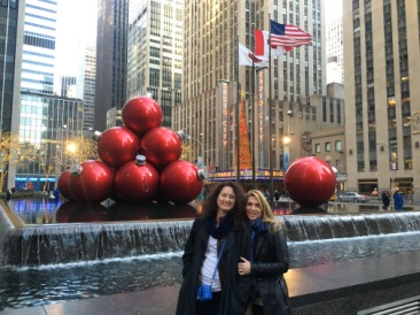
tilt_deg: +5.0
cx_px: 210
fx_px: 352
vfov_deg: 48.2
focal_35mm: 29
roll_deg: -0.1
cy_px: 158
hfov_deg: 61.7
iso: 32
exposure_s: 1/30
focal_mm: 4.15
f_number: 2.2
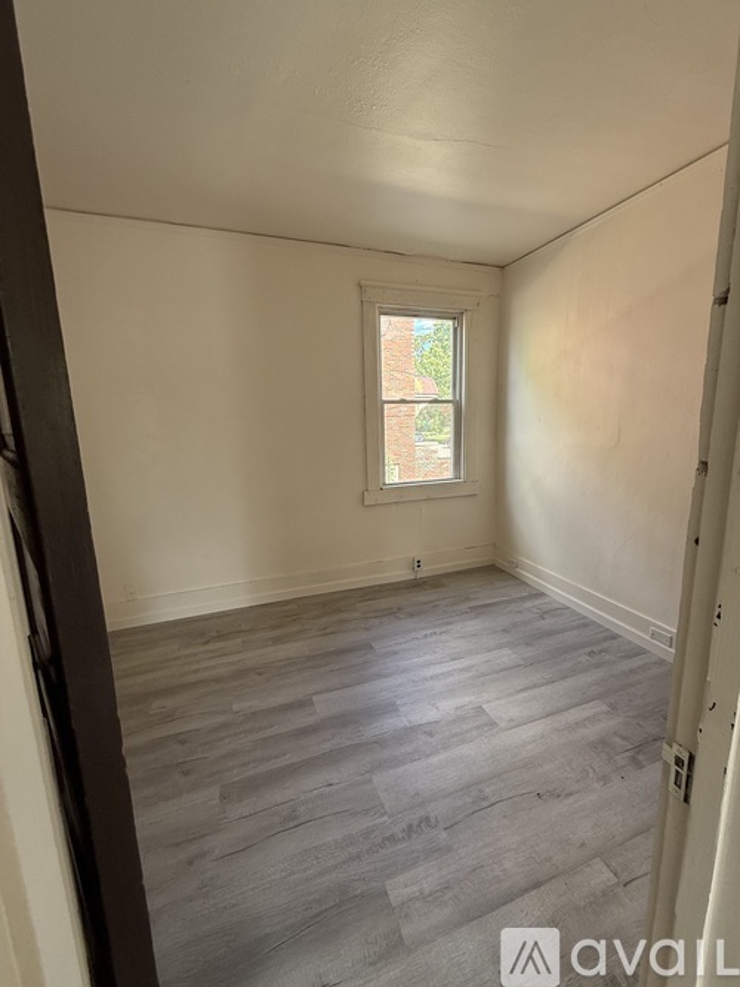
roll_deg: +1.3
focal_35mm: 14
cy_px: 494
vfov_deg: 102.1
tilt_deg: -8.0
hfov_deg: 85.7
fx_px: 399
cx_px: 370
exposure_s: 1/99
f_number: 2.2
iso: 100
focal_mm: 2.22
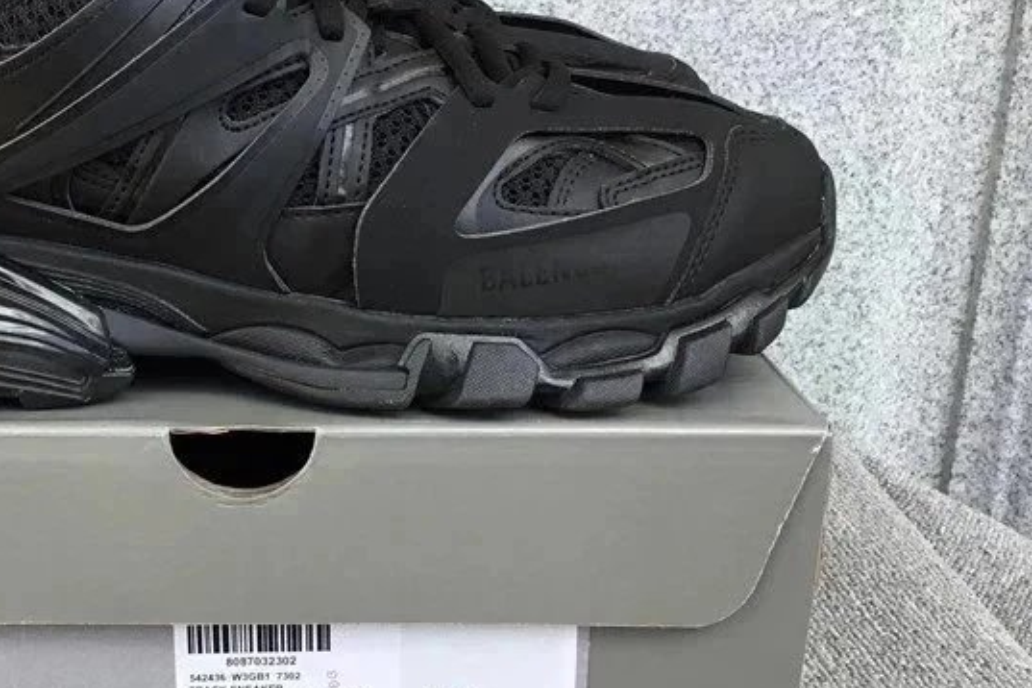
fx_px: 1548
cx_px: 240
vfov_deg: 25.1
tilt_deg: -18.9
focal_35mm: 54
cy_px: 333
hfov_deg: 35.9
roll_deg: -0.1
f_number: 2.4
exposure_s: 1/155
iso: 25
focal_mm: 3.3
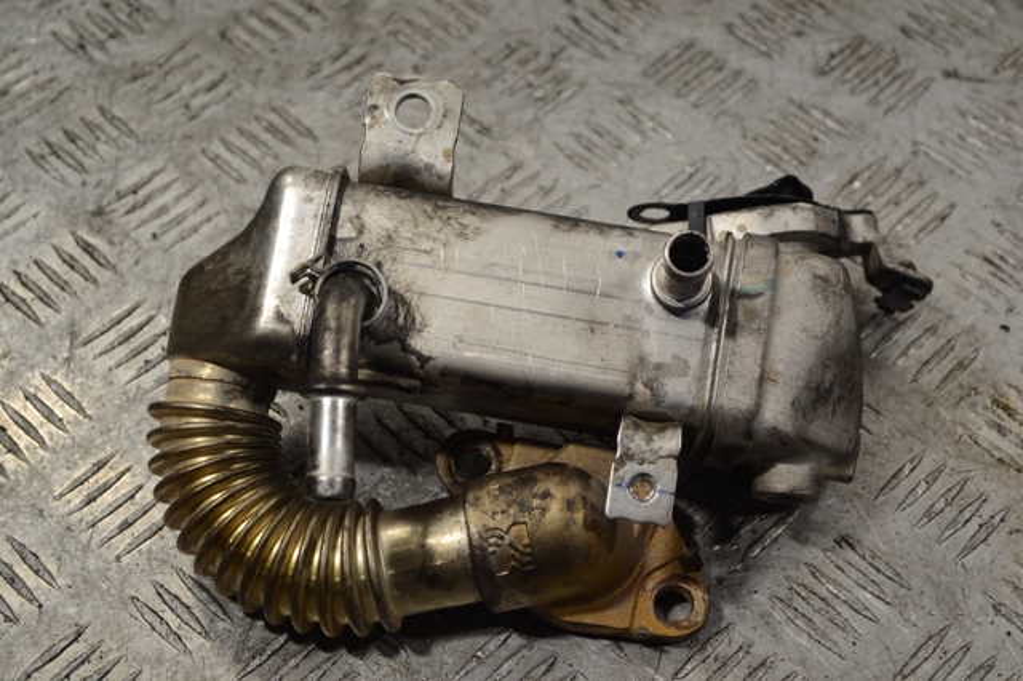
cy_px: 340
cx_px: 512
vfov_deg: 20.6
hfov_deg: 30.5
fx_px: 1874
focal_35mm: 66
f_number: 5.3
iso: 100
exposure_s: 1/30
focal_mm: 44
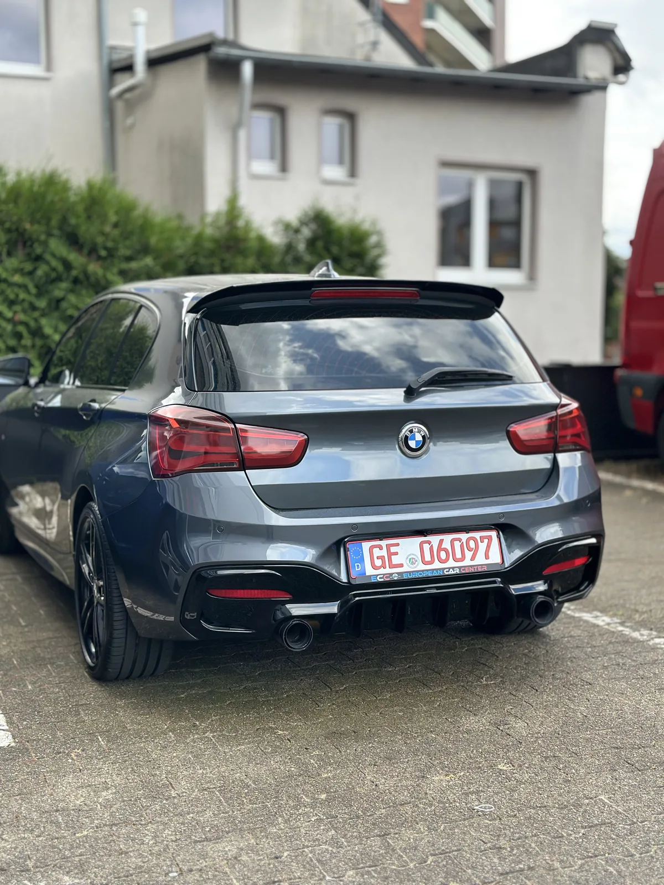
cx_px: 332
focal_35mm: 48
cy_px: 442
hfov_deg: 30.3
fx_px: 1228
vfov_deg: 39.7
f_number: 1.78
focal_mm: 6.86
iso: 80
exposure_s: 1/734
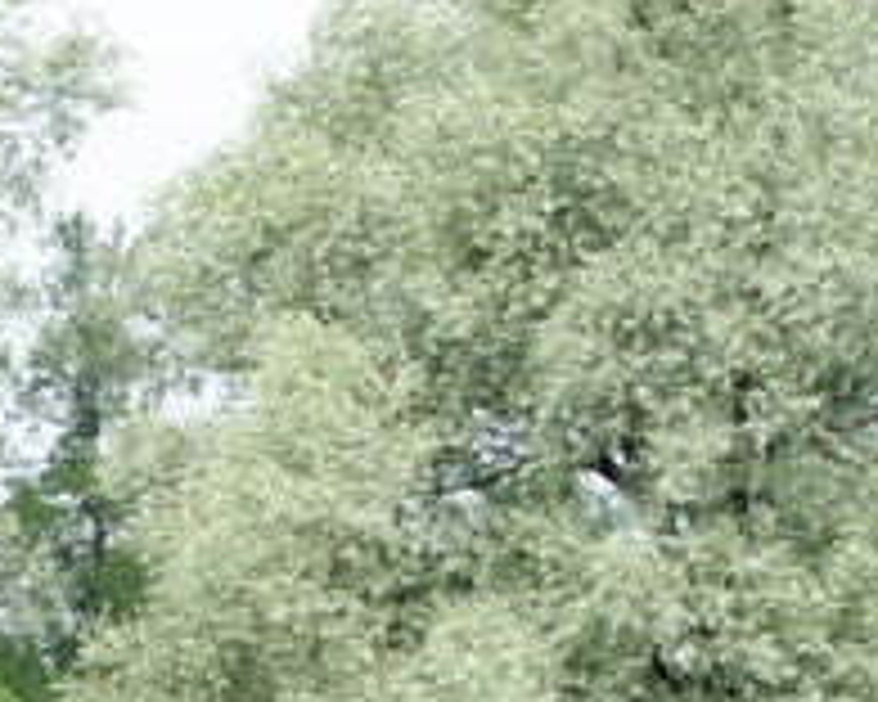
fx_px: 12685
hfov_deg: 4.0
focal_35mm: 488
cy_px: 1206
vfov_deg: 3.2
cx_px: 50
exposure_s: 1/160
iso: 100
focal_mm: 75
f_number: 7.1
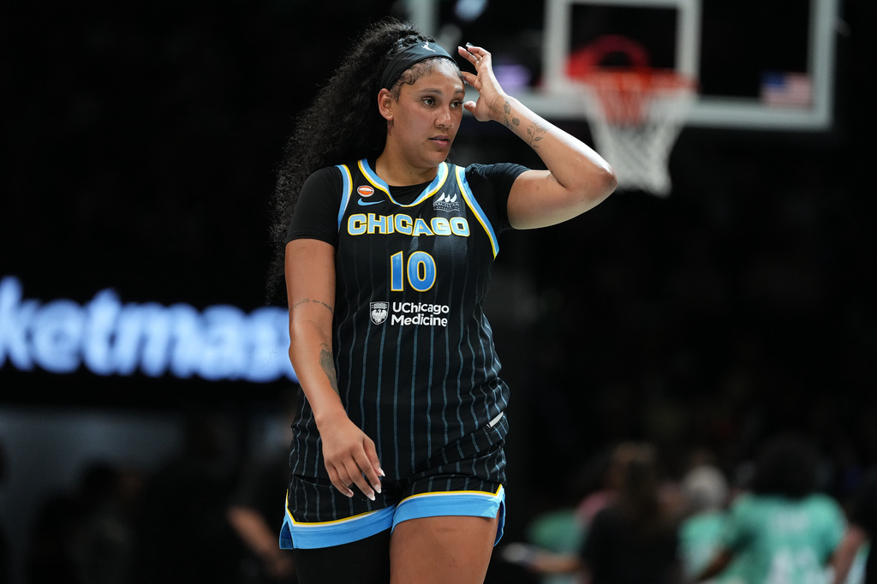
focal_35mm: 300
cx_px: 438
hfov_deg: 6.9
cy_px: 292
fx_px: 7306
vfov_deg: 4.6
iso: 4000
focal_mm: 300
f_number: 2.8
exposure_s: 1/1250
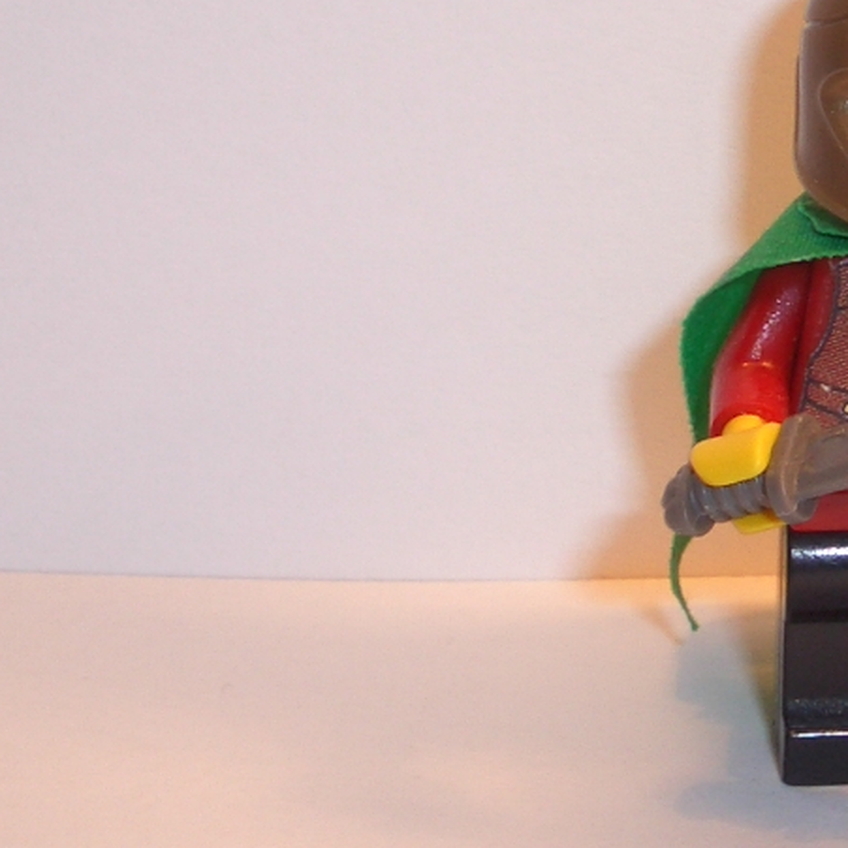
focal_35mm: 153
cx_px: 904
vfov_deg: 11.4
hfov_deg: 11.3
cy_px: 337
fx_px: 4240
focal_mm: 8.1
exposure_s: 1/100
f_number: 5
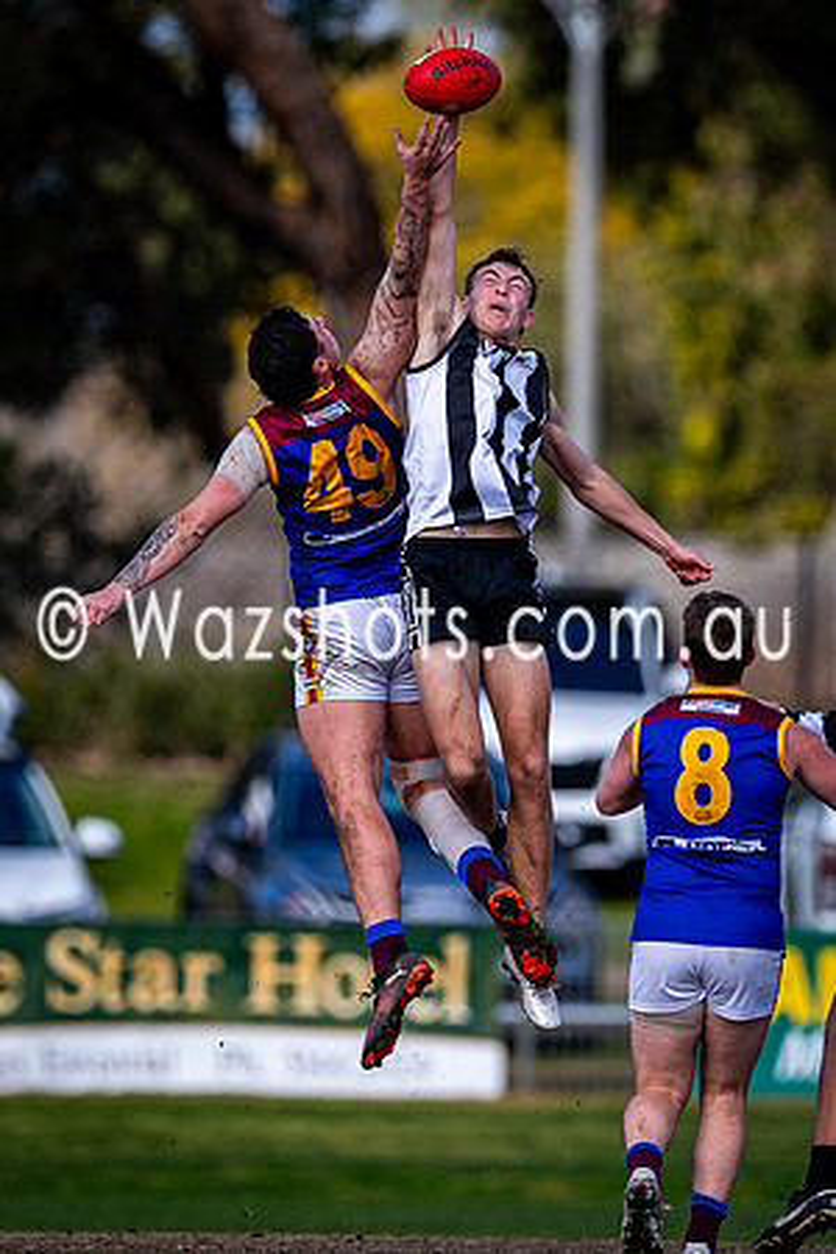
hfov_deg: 1.5
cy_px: 647
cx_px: 474
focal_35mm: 925
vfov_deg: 2.2
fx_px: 32225
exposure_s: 1/1600
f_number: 4
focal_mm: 500
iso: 200
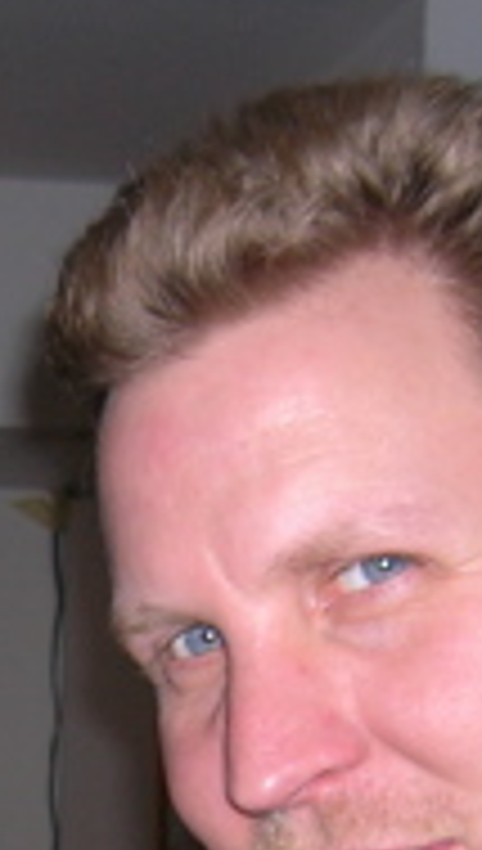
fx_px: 2826
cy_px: 935
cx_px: -27
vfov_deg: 16.6
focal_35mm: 125
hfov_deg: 9.7
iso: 50
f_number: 2.9
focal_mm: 5.7
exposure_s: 1/60.1
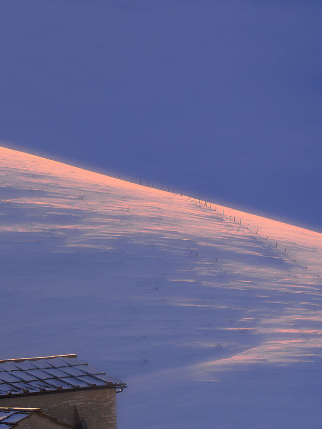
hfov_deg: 2.0
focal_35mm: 731
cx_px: -239
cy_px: 315
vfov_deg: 2.7
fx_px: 9066
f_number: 10
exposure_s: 1/400
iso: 100
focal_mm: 285
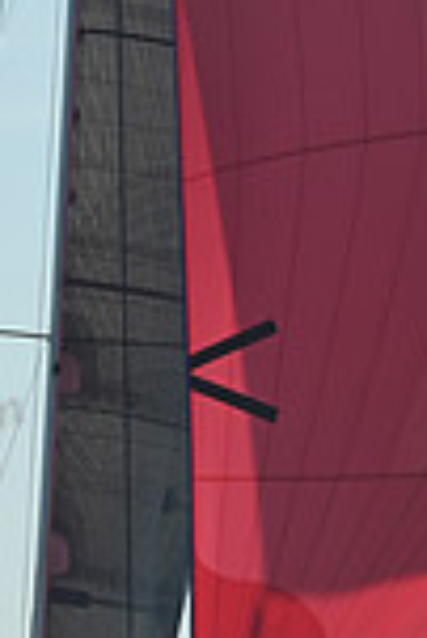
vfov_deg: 4.1
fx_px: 8875
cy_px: 194
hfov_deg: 2.8
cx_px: 243
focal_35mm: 500
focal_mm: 130
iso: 320
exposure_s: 1/1000
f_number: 10
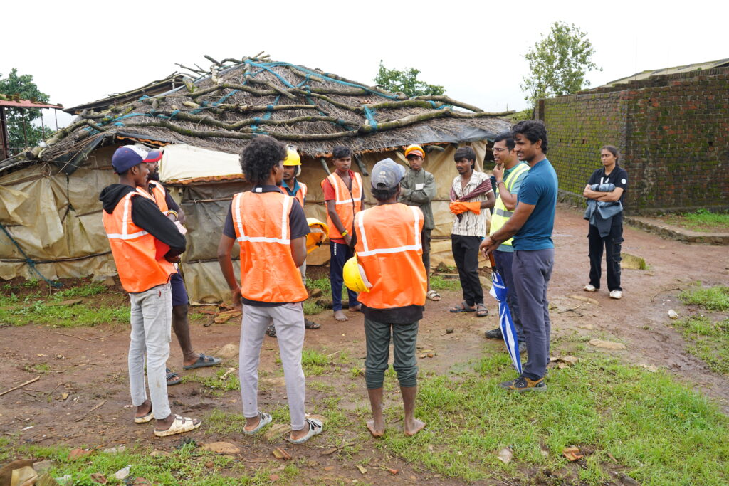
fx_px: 668
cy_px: 243
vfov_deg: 40.0
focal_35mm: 33
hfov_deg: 57.2
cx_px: 364
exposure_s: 1/160
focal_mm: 33
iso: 160
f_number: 5.6
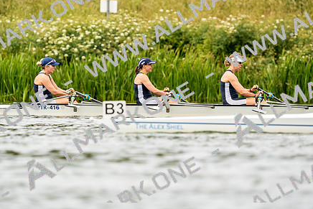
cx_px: 173
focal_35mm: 640
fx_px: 5566
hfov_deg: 3.2
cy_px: 79
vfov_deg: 2.2
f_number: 6.3
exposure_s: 1/2000
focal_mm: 481
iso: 320
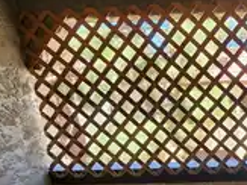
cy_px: 147
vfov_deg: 42.2
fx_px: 228
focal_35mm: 32
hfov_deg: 41.7
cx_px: 286
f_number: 2.2
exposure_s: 1/60
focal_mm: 2.2
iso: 64
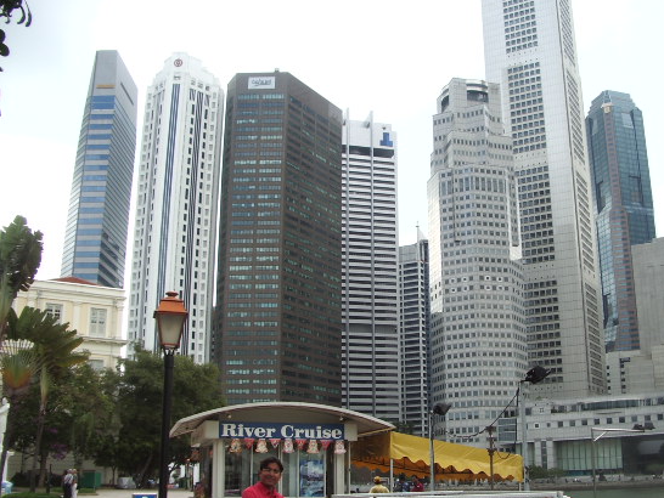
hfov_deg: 45.6
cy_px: 270
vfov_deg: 35.1
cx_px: 388
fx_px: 787
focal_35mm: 41
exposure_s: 1/250
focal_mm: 5.8
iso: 50
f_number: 4.3
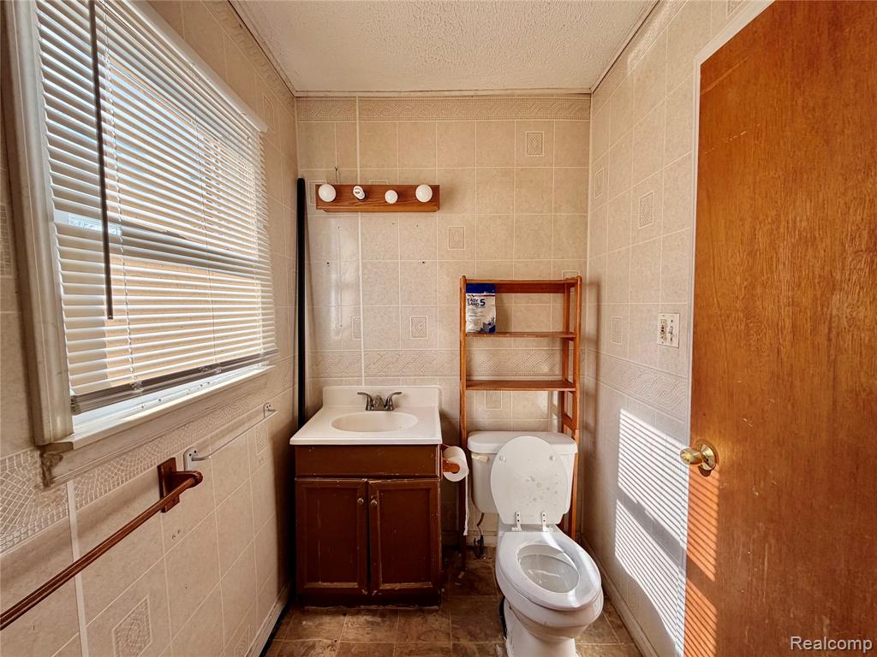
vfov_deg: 85.7
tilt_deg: -4.0
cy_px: 328
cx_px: 438
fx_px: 355
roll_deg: +0.4
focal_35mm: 14
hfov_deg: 102.1
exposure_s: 1/121
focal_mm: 2.22
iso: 40
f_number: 2.2
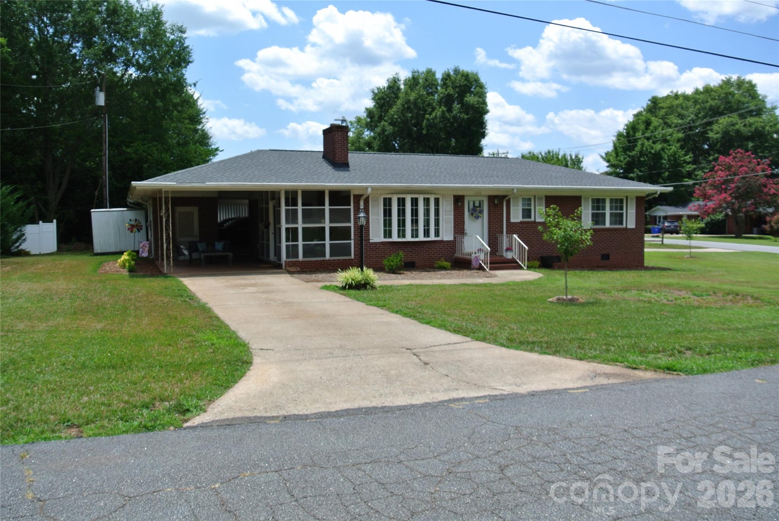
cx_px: 390
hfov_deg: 61.9
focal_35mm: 30
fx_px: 650
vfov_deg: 43.7
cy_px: 260
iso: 100
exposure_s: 1/640
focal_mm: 11.4
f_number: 4.5
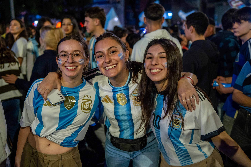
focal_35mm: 37
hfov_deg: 52.0
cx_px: 119
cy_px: 84
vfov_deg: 36.0
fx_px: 257
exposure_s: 1/80
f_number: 2.8
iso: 1600
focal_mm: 35
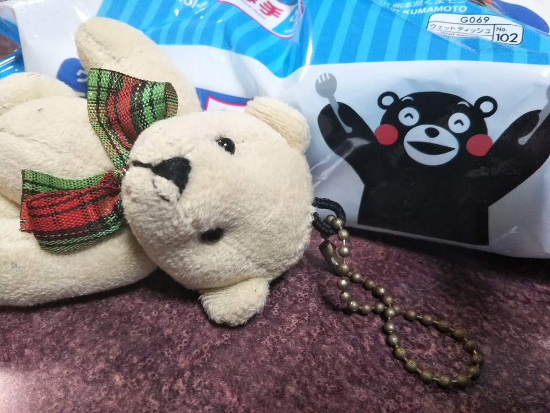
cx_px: 275
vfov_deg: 46.8
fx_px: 477
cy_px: 206
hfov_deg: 60.0
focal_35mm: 30
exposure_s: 1/30
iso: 125
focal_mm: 4
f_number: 2.2
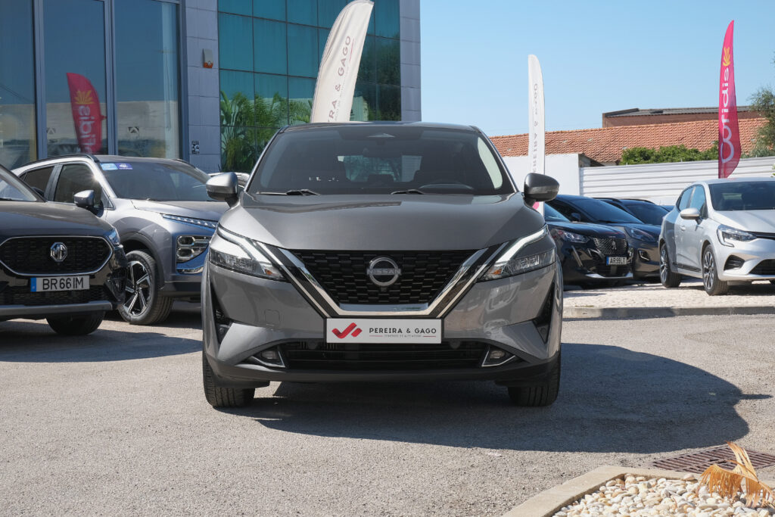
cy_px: 258
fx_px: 1206
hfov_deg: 35.6
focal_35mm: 56
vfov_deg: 24.2
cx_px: 388
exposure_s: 1/180
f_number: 9
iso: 160
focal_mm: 37.4
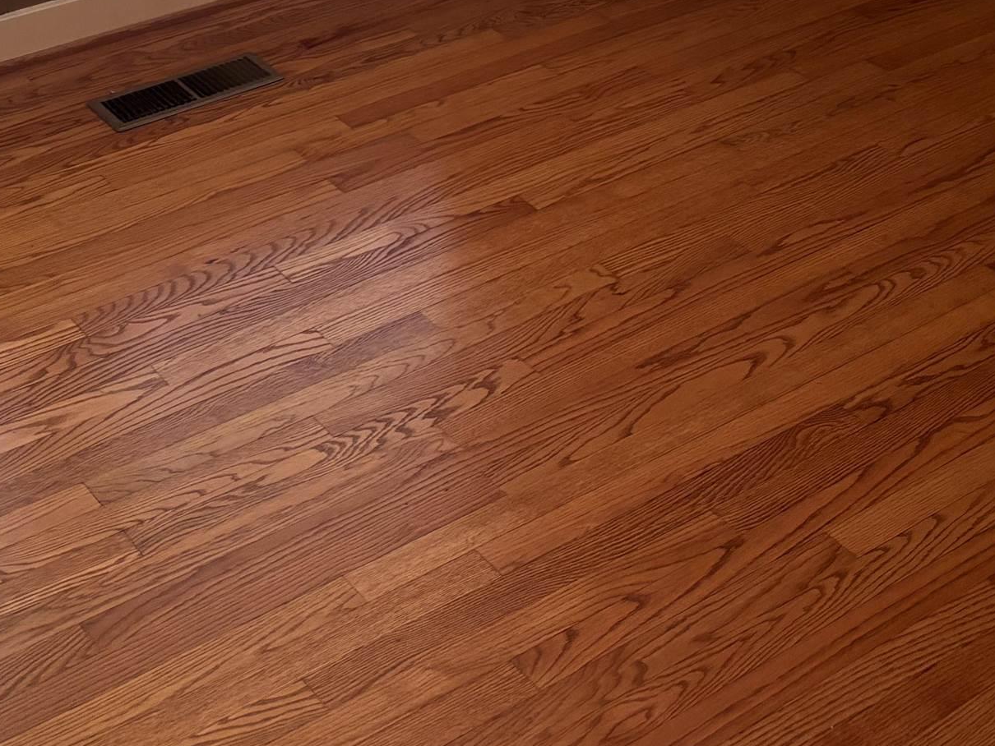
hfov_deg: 29.4
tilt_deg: -20.6
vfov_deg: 20.9
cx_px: 520
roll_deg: -0.3
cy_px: -128
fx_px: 1897
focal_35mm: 66
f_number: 1.6
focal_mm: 5.96
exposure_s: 1/60
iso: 200
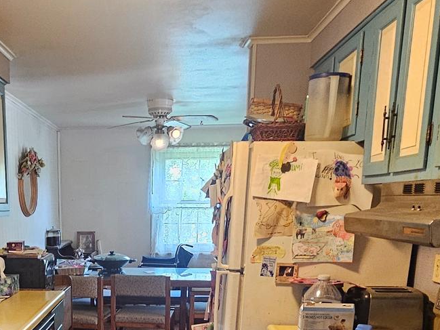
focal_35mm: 41
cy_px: 331
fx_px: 521
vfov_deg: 32.3
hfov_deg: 43.8
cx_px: 94
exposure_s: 1/40
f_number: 2.2
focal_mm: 2.2
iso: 320
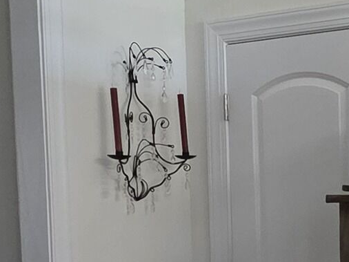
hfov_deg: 23.7
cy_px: 280
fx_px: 796
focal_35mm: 79
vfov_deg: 18.0
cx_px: 343
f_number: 1.9
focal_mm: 2.2
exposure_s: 1/60
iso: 400
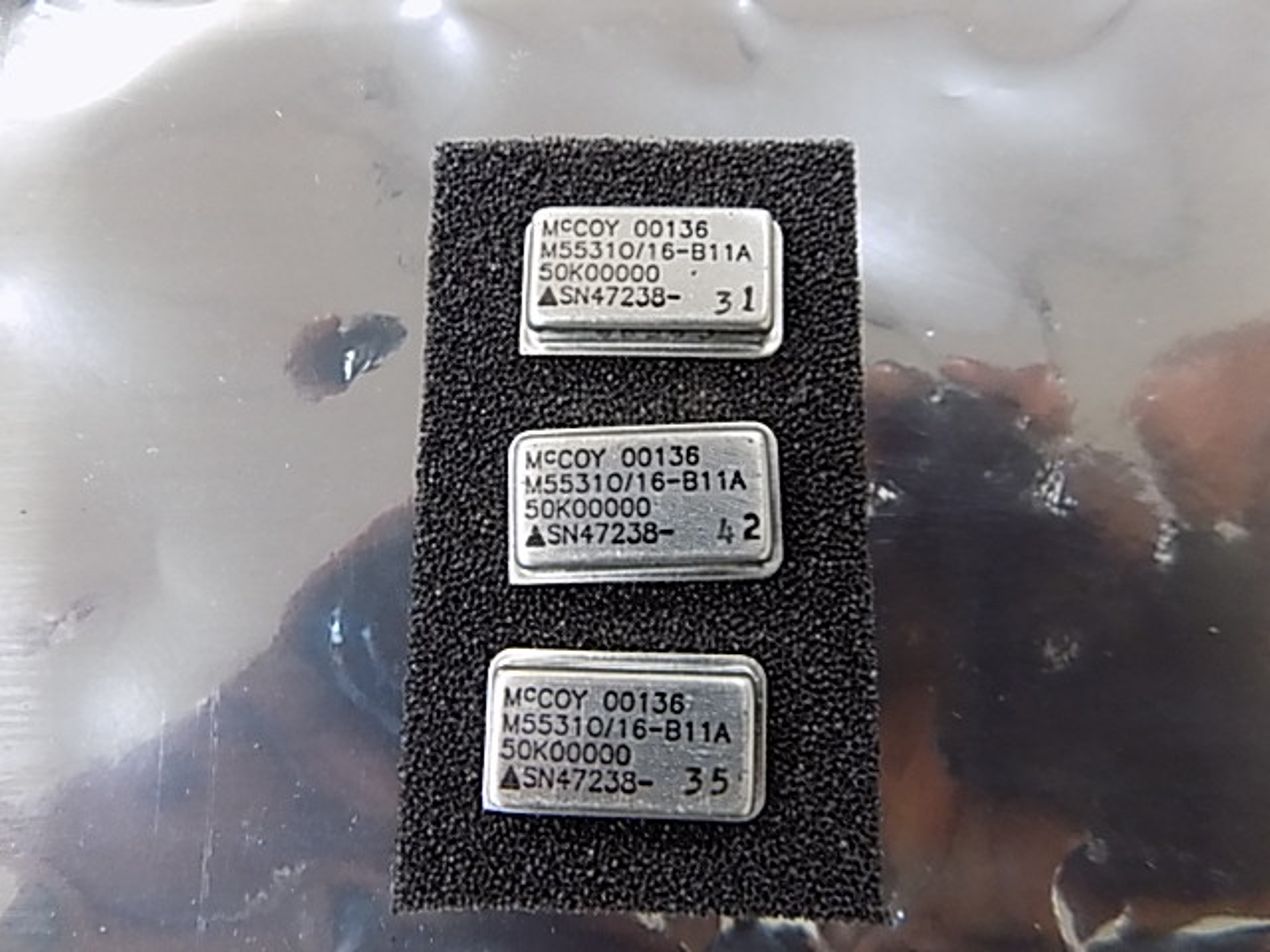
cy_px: 476
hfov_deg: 73.9
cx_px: 635
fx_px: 844
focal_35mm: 23
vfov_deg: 58.9
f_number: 3.1
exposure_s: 1/20
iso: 400
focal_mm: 4
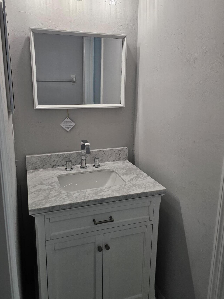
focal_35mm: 27
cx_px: 99
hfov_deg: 51.2
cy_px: 141
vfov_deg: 65.3
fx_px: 233
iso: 125
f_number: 1.7
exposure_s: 1/180
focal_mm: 6.3
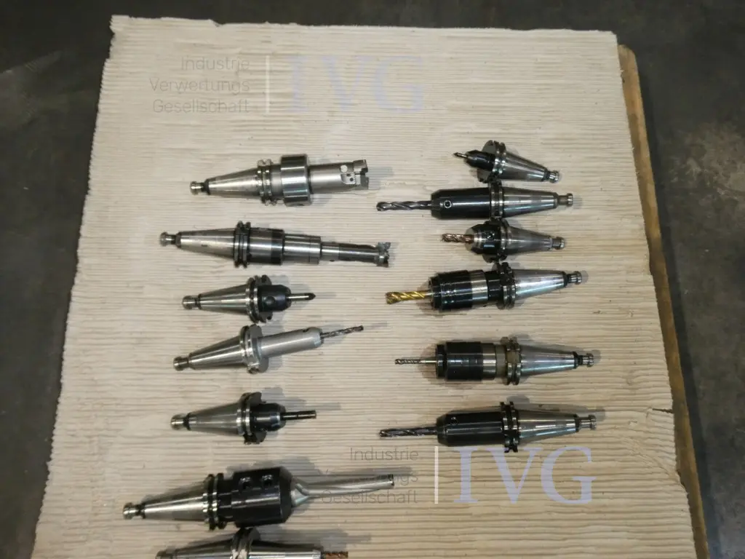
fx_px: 603
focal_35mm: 28
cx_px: 372
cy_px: 280
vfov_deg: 49.7
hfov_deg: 63.4
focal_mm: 5
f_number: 3.5
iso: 500
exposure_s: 1/60
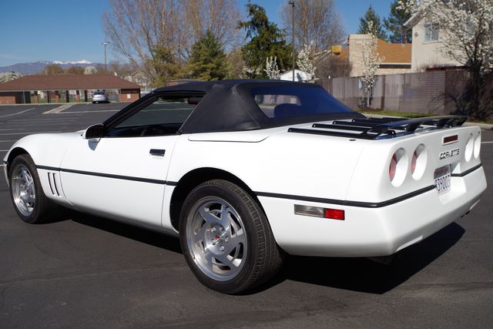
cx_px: 246
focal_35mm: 34
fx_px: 466
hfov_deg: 55.8
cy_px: 164
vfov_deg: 38.9
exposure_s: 1/400
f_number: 8
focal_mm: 23.13
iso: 100
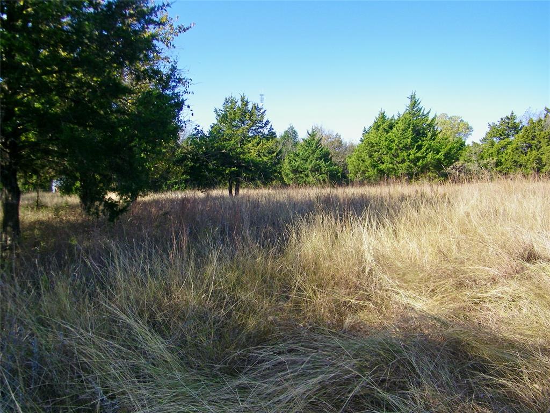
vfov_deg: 46.8
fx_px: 477
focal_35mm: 30
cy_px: 206
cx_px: 275
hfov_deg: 60.0
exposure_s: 1/125
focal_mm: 5.4
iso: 80
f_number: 7.2
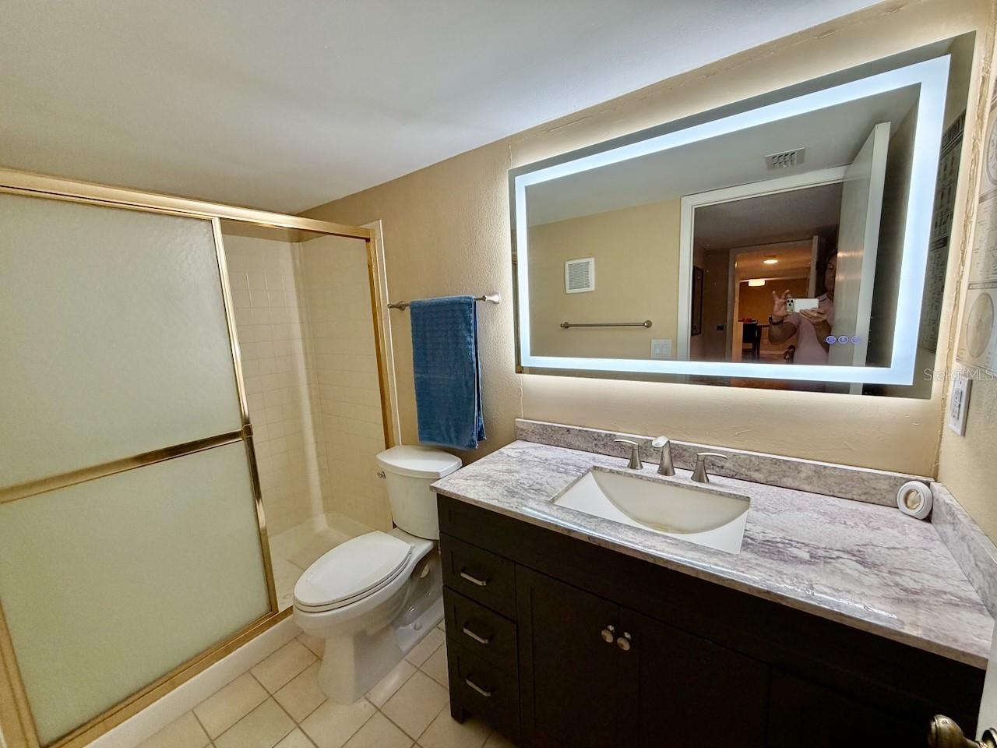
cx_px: 498
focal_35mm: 14
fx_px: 403
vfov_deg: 85.7
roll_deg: +3.7
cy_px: 374
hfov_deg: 102.1
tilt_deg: -8.6
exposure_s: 1/85
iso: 125
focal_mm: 2.22
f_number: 2.2
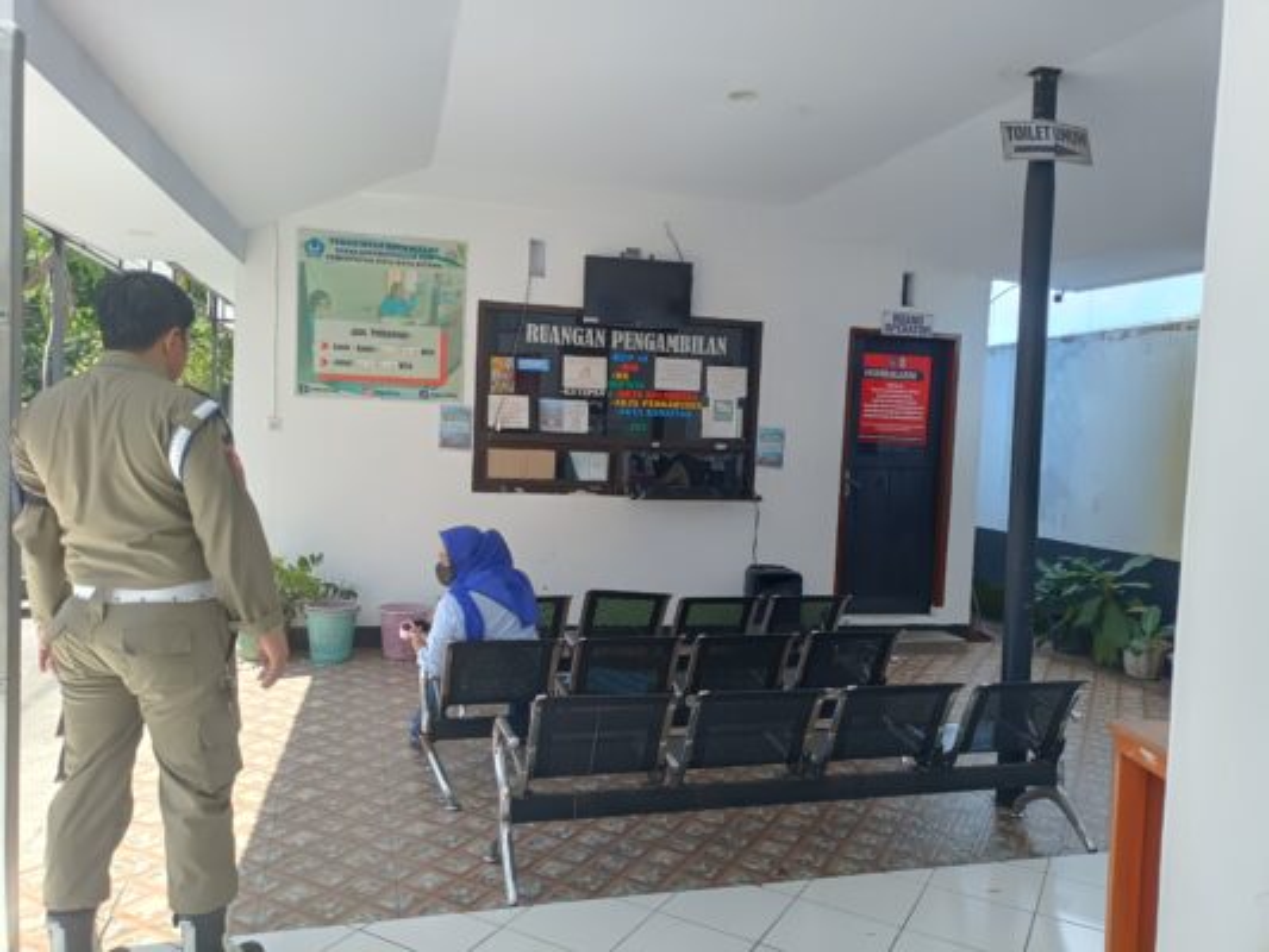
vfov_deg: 54.9
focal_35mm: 25
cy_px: 476
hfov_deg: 69.4
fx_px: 917
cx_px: 634
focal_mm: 4.7
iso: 160
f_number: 1.7
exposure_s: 1/99.9
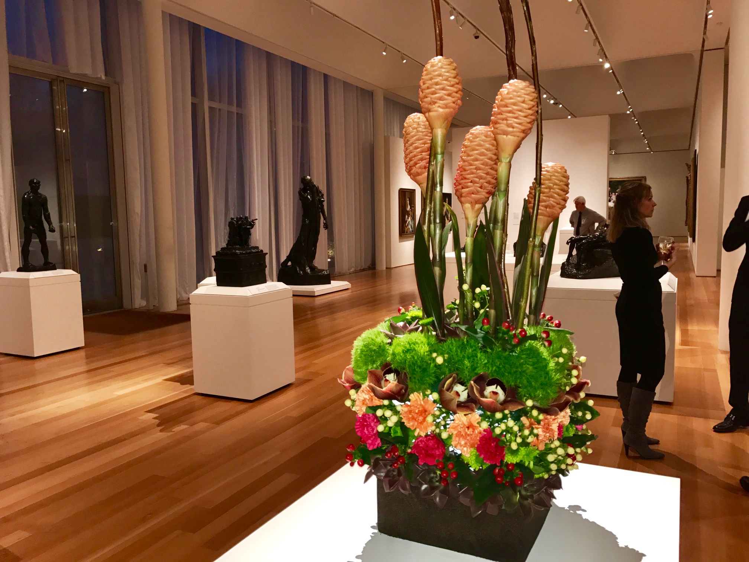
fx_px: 606
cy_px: 281
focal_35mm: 28
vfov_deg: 49.7
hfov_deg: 63.4
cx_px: 374
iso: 64
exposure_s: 1/30
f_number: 1.8
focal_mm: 3.99
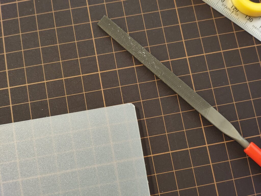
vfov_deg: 29.1
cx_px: 130
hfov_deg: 38.2
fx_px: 377
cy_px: 98
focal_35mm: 50
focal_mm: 7.1
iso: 2266
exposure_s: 1/50
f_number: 2
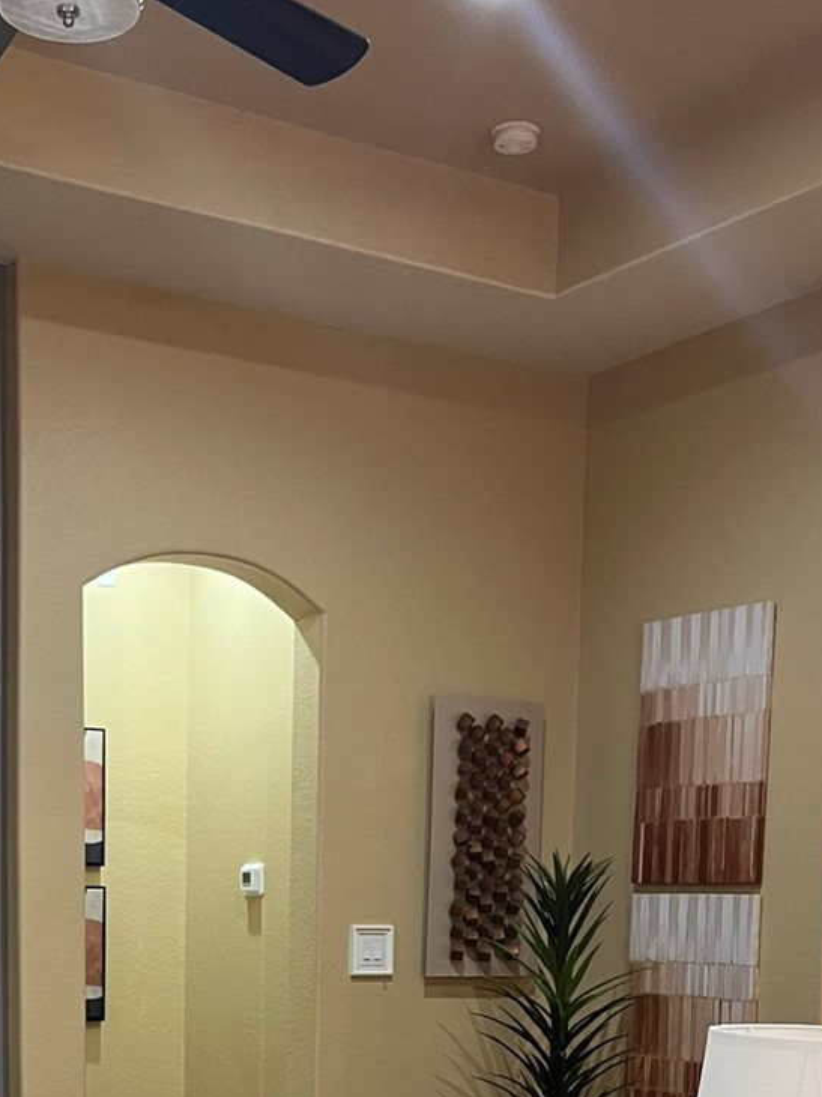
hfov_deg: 25.5
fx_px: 1806
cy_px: 1105
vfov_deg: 31.2
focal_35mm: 57
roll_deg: +1.0
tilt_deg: -6.6
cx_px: 292
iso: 250
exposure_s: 1/60
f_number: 1.6
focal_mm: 5.1
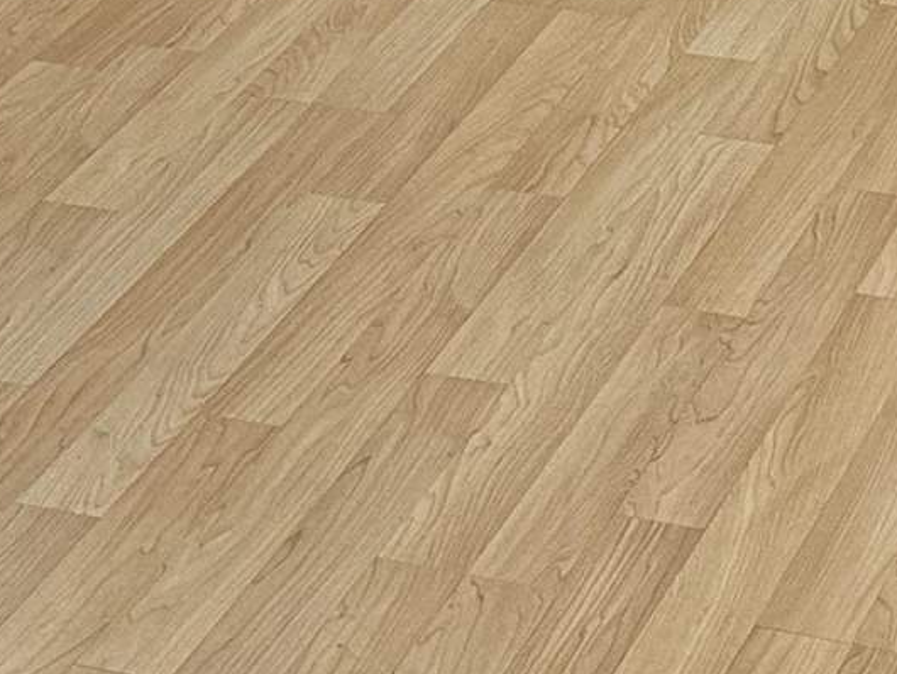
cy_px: -920
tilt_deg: -10.4
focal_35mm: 139
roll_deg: +1.2
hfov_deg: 13.9
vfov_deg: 9.5
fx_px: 3604
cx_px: 977
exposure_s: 1/121
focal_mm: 6.86
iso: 160
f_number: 1.78
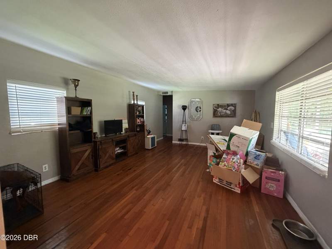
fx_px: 134
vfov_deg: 85.7
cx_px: 166
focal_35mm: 14
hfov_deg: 102.1
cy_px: 124
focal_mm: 2.22
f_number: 2.2
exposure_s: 1/60
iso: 800
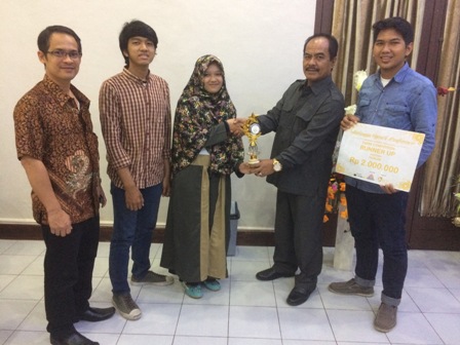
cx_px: 230
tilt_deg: -16.1
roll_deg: -1.2
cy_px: 172
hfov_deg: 61.7
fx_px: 385
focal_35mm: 29
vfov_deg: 48.2
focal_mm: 4.15
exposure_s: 1/25
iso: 320
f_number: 2.2
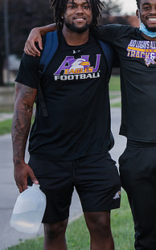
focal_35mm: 232
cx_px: 210
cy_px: 98
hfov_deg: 5.6
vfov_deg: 9.0
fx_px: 1580
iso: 640
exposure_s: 1/250
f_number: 5
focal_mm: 122
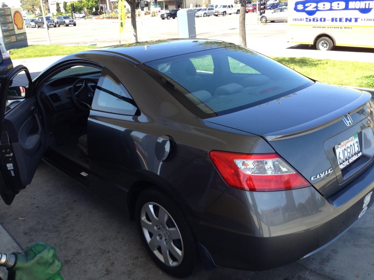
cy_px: 140
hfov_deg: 52.6
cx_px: 187
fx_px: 378
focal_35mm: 35
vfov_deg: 40.7
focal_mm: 4.3
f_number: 2.4
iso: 64
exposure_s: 1/378
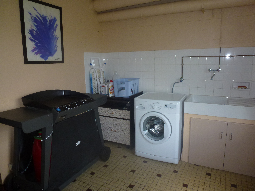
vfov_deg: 56.8
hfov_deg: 71.6
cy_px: 96
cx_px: 128
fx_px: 177
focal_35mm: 24
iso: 200
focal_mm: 4.3
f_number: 3.3
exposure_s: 1/60
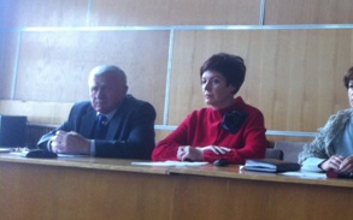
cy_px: 30
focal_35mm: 81
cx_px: 384
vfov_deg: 15.9
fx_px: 779
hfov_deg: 24.0
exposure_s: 1/15
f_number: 2.8
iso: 125
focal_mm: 3.85
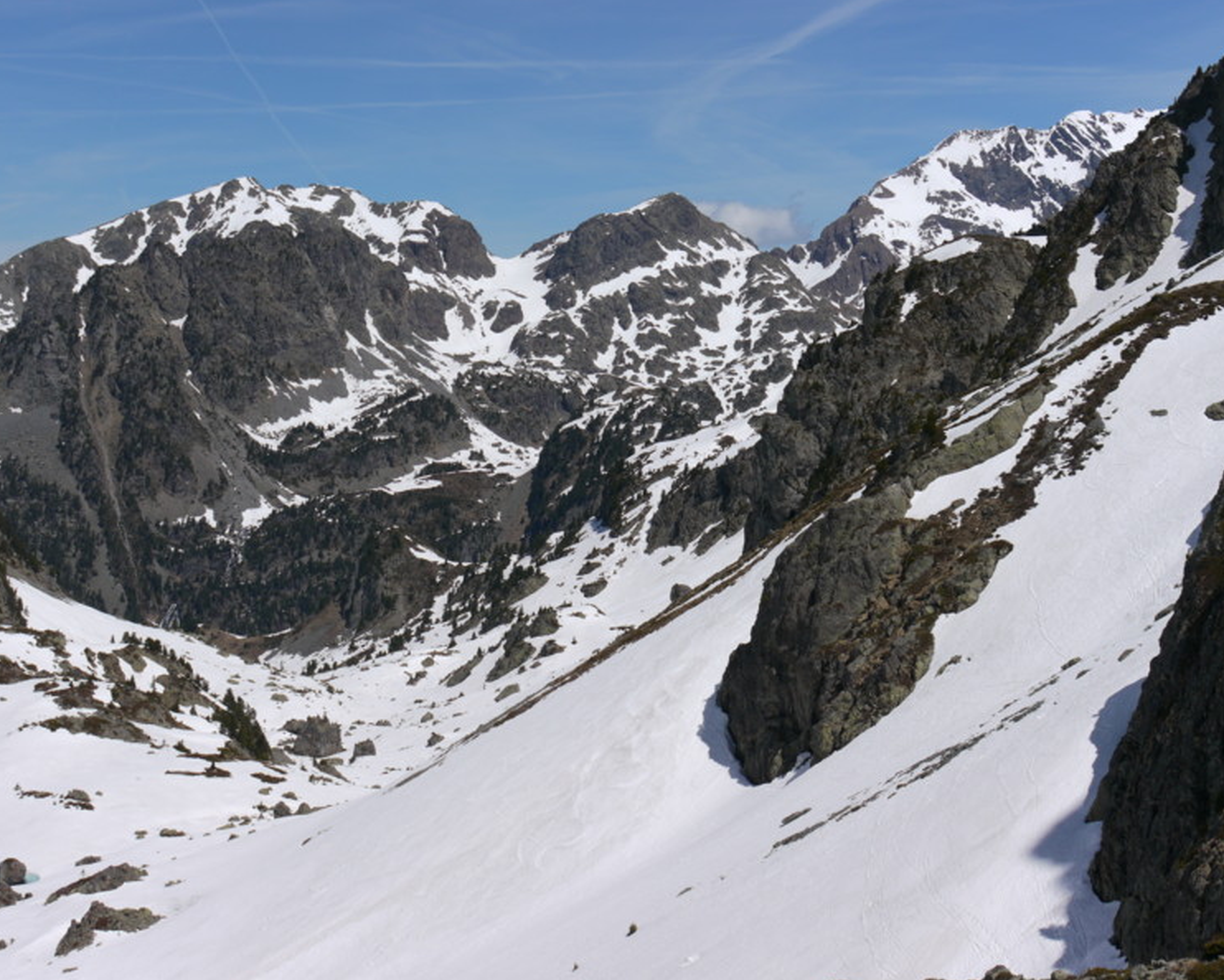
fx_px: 2210
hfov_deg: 31.0
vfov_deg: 25.0
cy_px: 488
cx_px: 599
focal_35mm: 61
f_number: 8
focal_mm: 29
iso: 100
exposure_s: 1/800
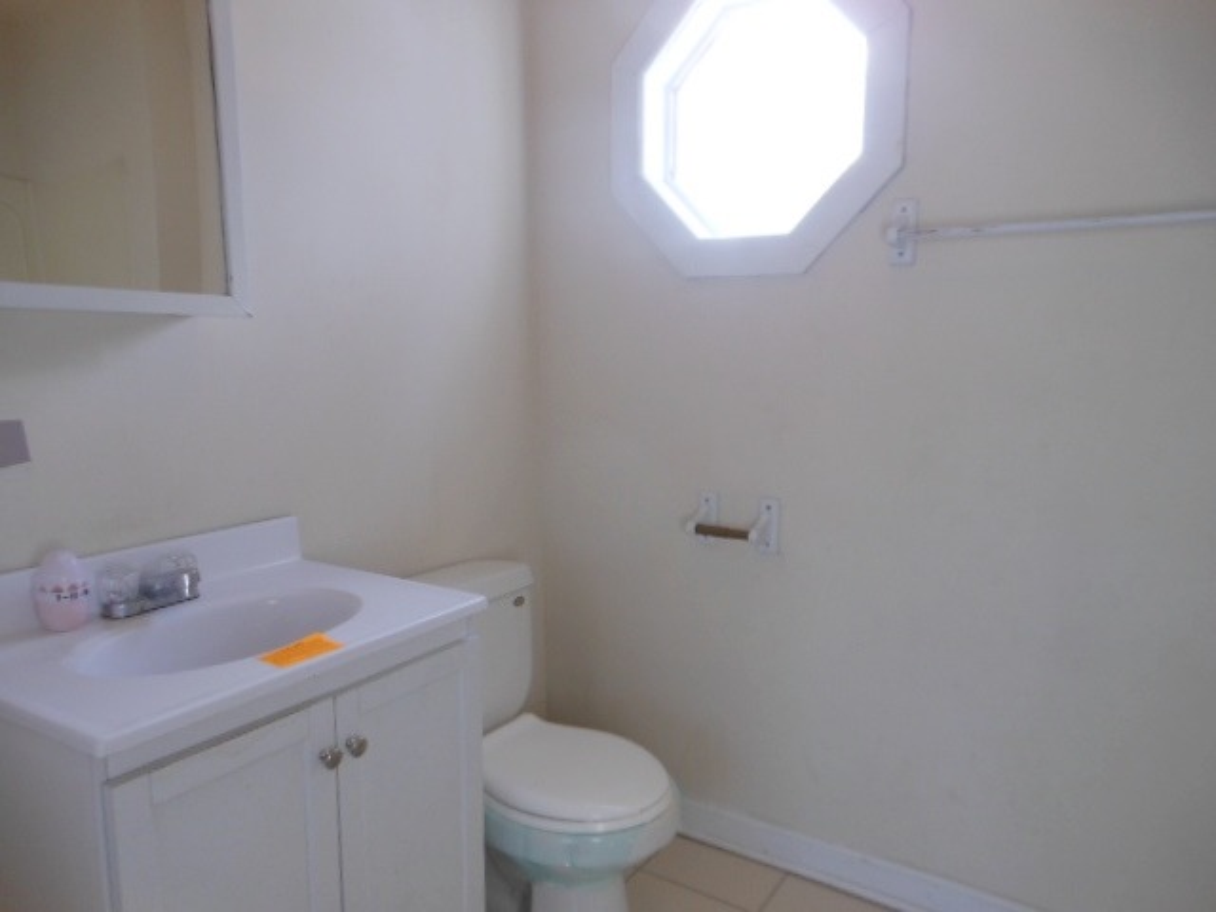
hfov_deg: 69.4
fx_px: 878
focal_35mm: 25
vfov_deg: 54.9
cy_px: 456
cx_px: 608
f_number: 3.2
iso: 80
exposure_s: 1/40
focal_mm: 4.5
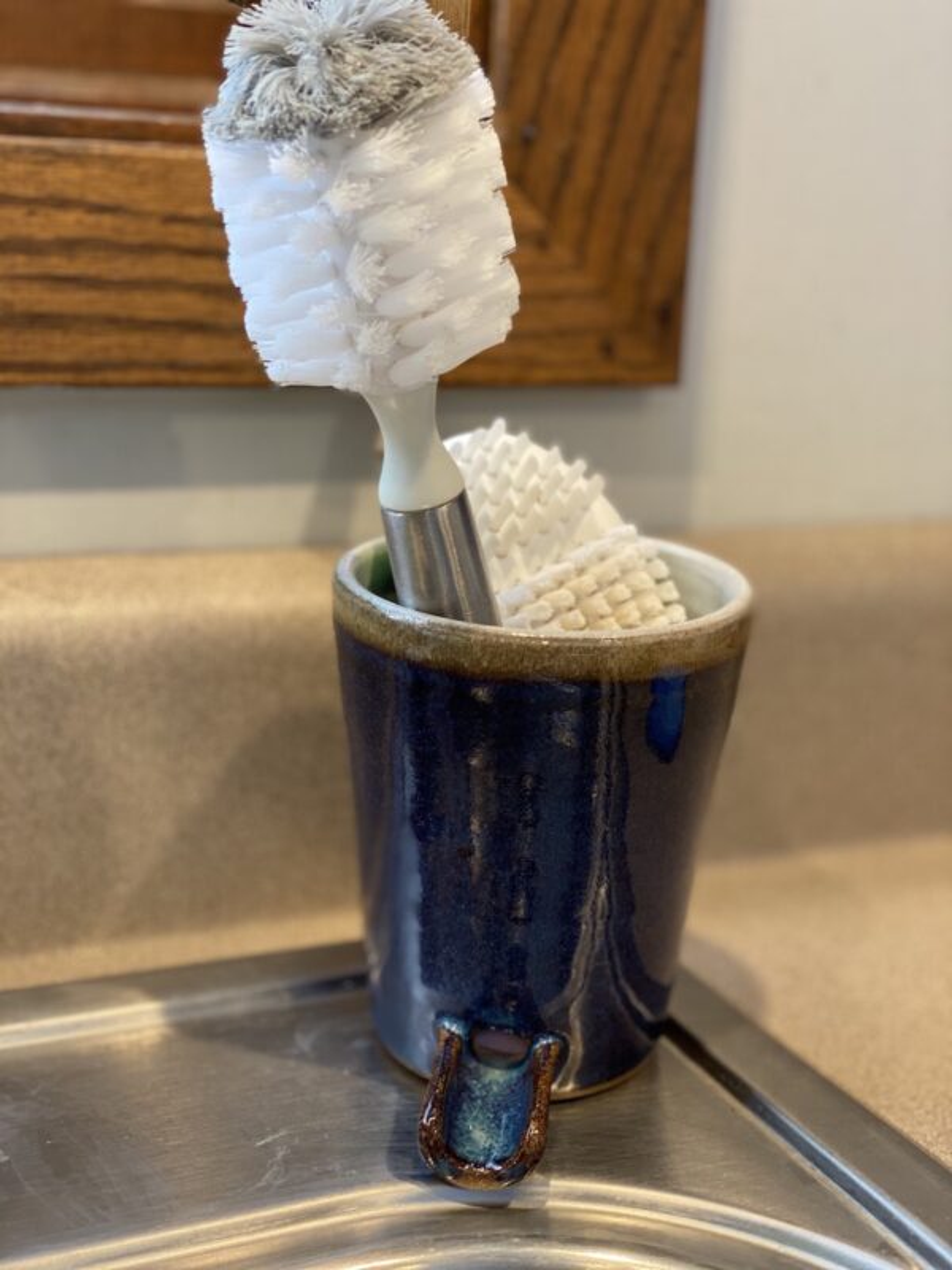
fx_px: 1907
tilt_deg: -14.2
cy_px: 635
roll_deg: -3.5
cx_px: 476
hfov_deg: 28.0
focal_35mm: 52
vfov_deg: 36.8
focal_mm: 6
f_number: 2
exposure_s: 1/40
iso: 125
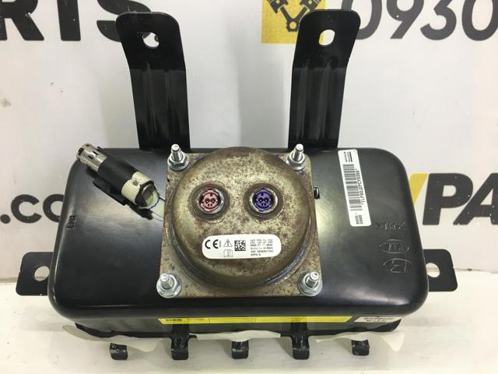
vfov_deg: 48.2
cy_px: 187
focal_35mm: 29
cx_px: 249
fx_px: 417
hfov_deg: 61.7
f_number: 2.2
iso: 32
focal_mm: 4.15
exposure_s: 1/33
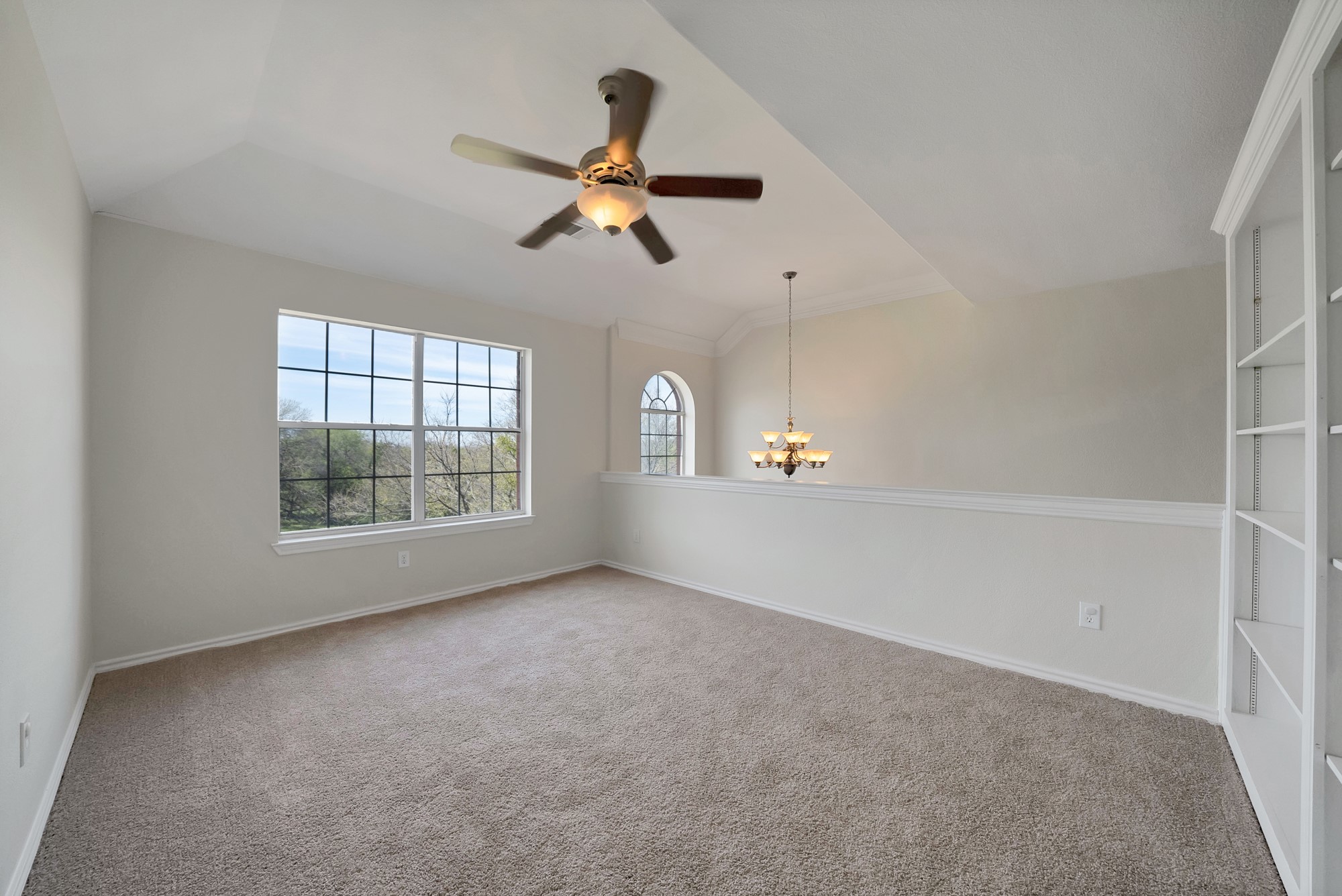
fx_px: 448
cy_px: 448
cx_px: 671
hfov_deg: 112.6
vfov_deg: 90.1
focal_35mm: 12
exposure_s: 1/80
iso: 400
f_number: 9
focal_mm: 12
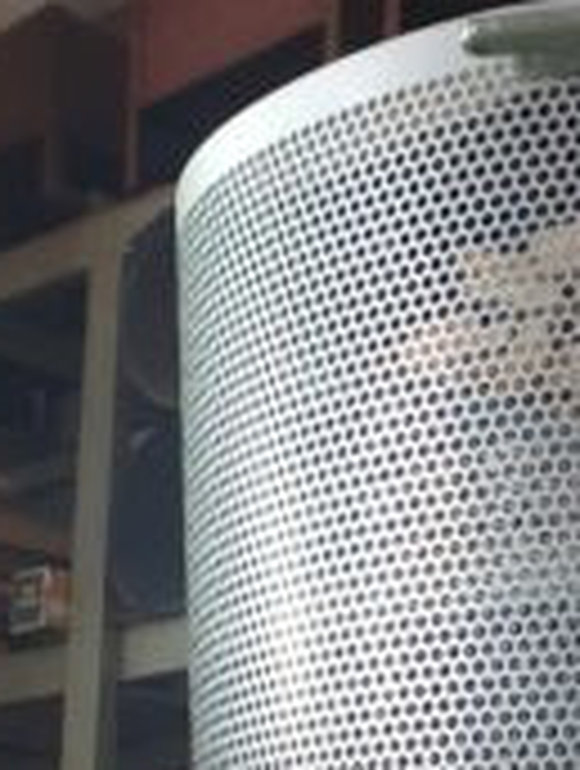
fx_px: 1936
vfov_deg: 20.7
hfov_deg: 15.8
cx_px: 832
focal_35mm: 87
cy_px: 966
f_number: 2.4
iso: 200
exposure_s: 1/50
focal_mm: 4.32
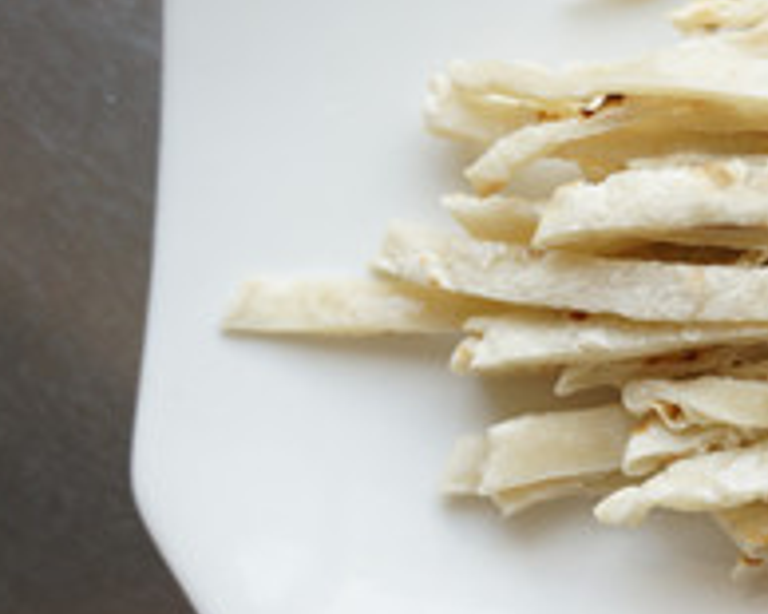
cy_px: 305
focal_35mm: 58
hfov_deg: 29.0
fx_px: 1318
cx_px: 871
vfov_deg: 26.2
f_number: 3.5
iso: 200
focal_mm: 16
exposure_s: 1/100
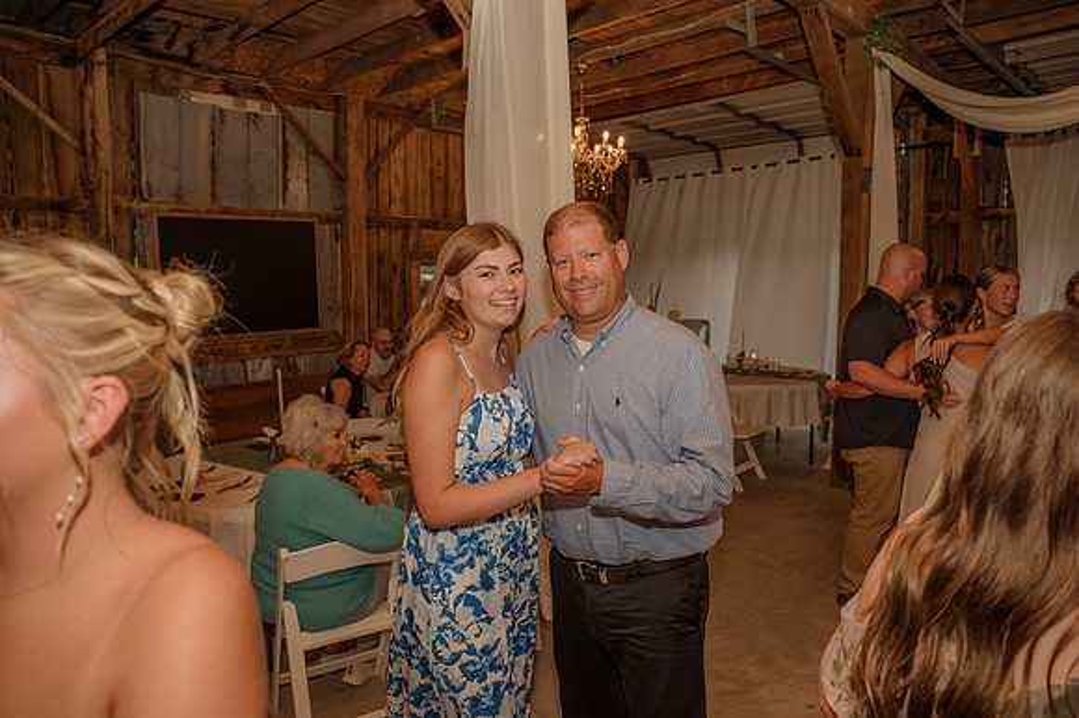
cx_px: 540
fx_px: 749
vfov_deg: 51.2
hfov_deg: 71.5
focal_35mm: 25
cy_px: 359
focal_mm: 25
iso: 320
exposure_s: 1/200
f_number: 4
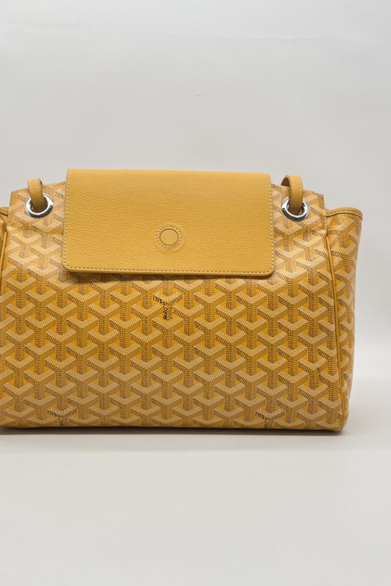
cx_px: 164
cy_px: 303
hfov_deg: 46.2
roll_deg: -1.0
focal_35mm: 28
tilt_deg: -6.1
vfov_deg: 65.5
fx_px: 456
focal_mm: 5.7
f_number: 1.5
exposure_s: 1/189
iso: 40
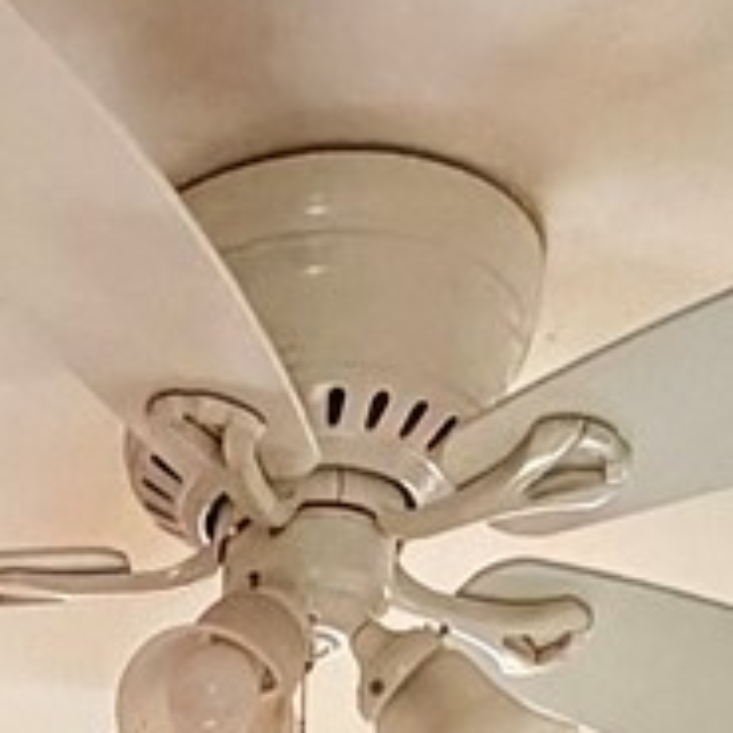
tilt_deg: -5.9
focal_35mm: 107
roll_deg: +0.0
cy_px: 2009
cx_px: -75
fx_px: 2563
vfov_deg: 11.6
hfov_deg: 15.8
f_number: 2.2
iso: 320
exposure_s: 1/107
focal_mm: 2.22
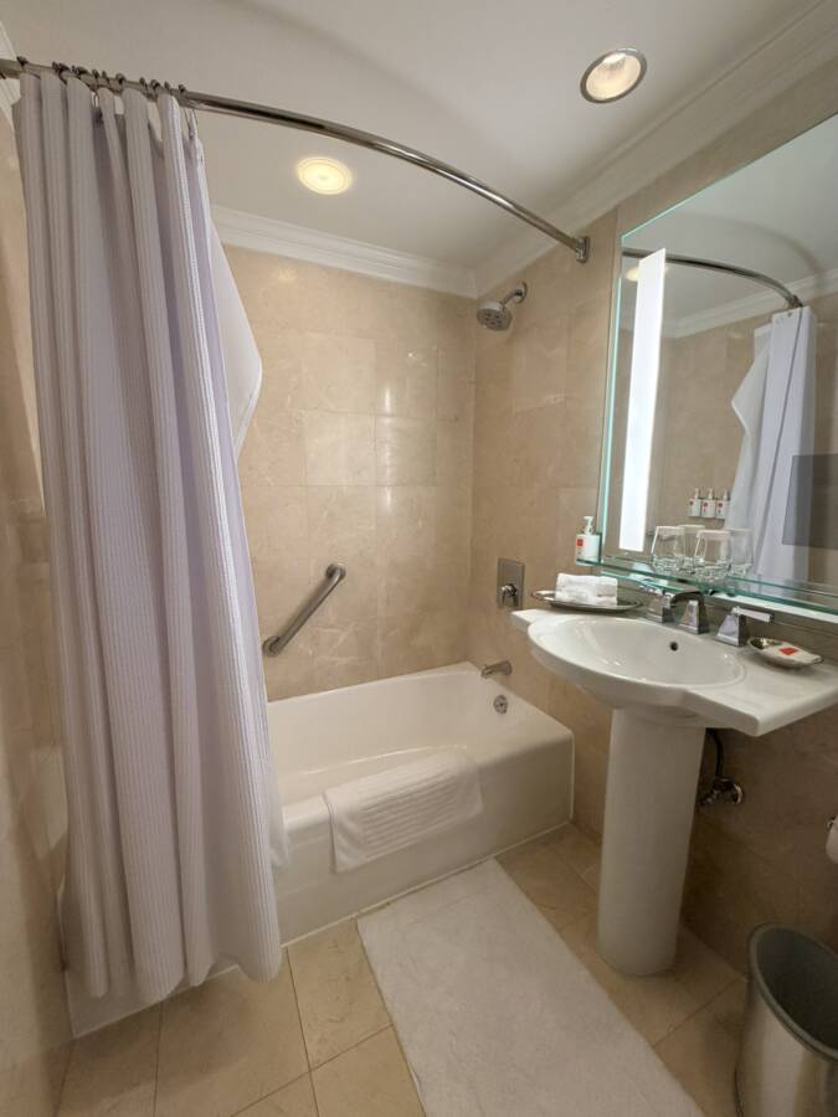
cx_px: 419
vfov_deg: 102.1
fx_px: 452
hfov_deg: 85.7
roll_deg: -0.9
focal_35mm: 14
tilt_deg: -9.0
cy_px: 558
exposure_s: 1/60
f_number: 2.2
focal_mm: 2.22
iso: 200
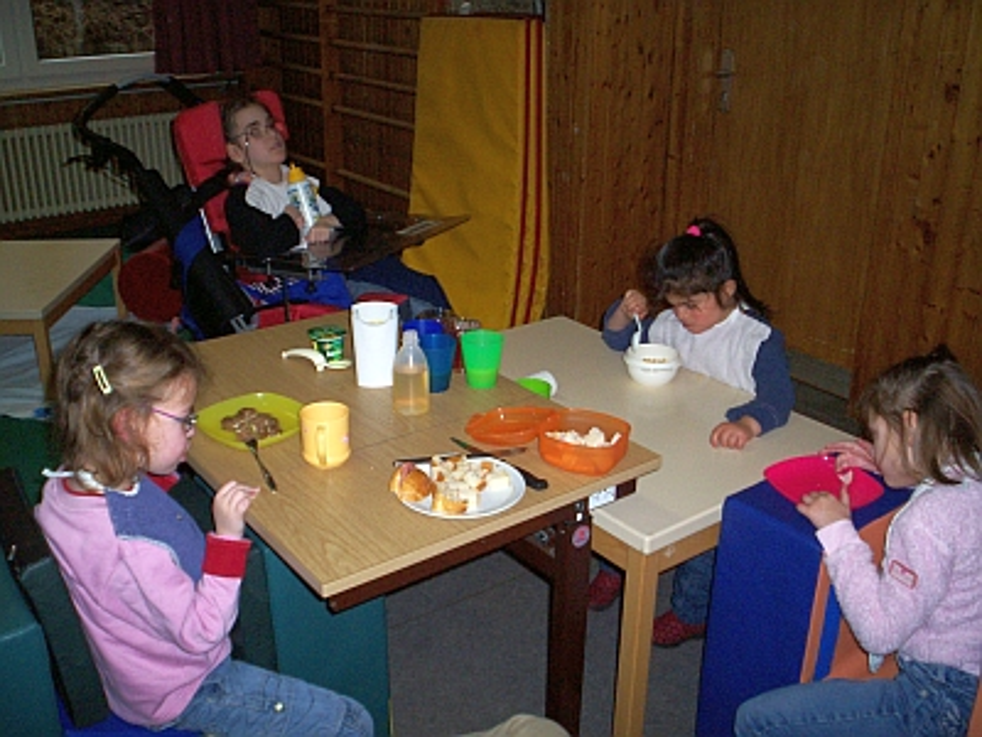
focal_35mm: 36
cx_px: 491
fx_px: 1021
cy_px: 368
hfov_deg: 51.4
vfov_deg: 39.7
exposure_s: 1/64
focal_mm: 5.9
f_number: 4.5
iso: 140
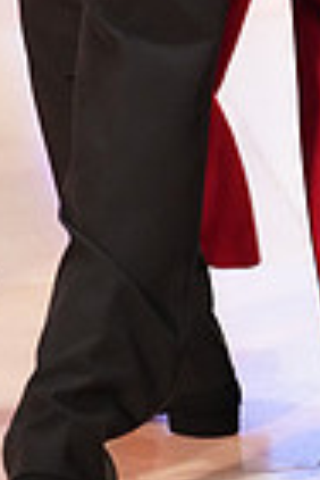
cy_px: -357
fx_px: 5653
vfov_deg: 4.8
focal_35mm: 424
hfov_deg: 3.2
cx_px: 199
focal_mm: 103
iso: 5000
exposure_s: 1/400
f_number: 2.8
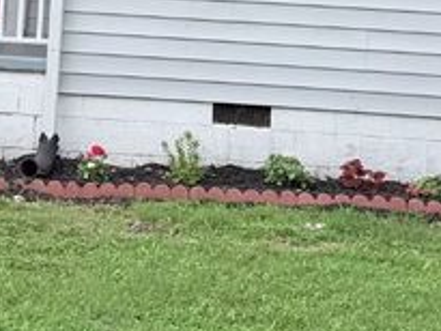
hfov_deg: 16.3
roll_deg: -2.4
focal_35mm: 120
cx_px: 116
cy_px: -155
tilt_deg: +5.5
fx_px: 1530
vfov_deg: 11.9
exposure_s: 1/2525
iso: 80
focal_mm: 6.76
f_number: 1.78
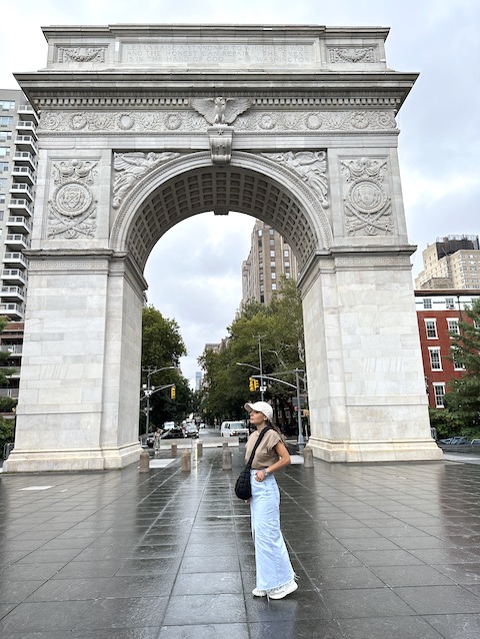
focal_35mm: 24
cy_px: 320
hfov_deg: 56.8
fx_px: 444
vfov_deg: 71.6
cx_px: 240
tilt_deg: +13.9
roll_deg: +1.1
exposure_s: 1/516
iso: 80
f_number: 1.78
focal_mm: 6.86
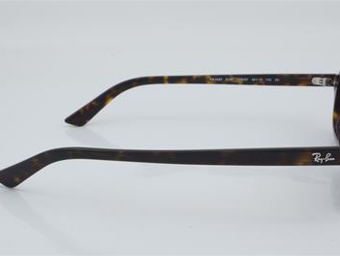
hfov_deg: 23.8
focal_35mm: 82
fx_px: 806
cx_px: 184
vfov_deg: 18.0
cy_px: 128
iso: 100
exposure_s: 1/4
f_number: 29
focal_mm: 50
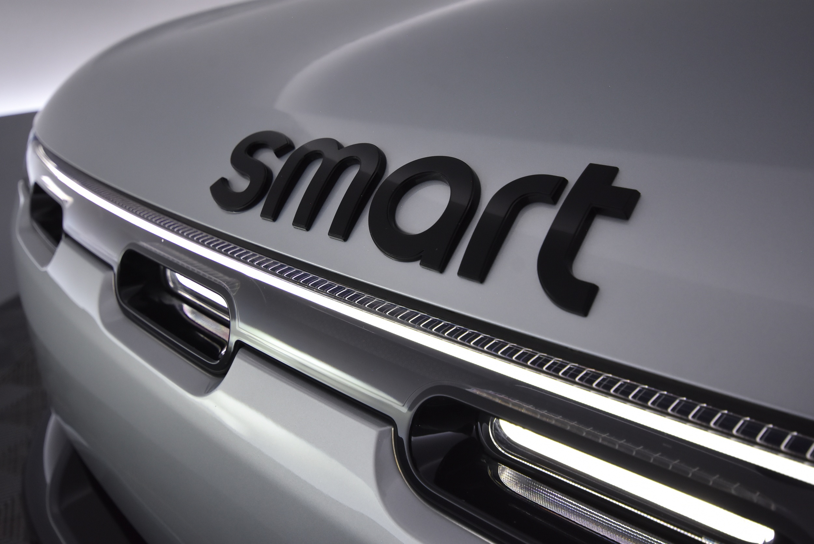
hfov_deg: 61.9
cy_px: 272
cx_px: 407
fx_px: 679
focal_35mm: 30
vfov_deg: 43.7
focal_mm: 20
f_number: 5.6
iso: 800
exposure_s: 1/100
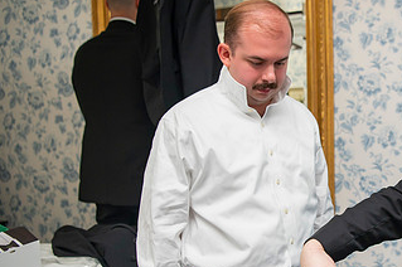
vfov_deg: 24.8
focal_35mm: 54
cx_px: 349
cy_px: 195
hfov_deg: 35.1
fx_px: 602
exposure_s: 1/100
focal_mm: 29
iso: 800
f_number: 2.8
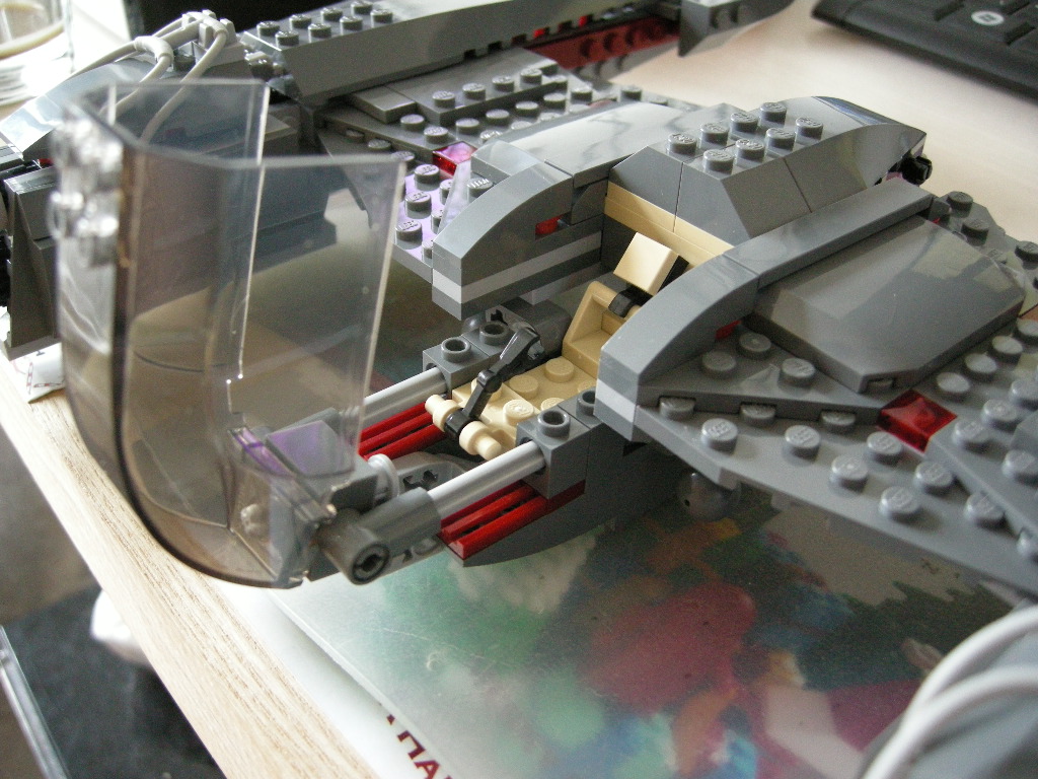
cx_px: 519
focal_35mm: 36
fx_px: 1080
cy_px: 390
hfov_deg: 51.4
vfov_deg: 39.7
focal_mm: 7.5
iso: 400
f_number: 2.7
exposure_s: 1/46.1
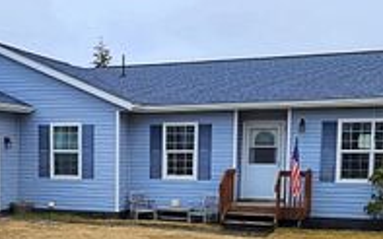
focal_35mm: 62
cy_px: 219
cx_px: 107
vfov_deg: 20.5
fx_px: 647
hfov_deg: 32.5
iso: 12
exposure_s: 1/857
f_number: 1.8
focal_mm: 6.4
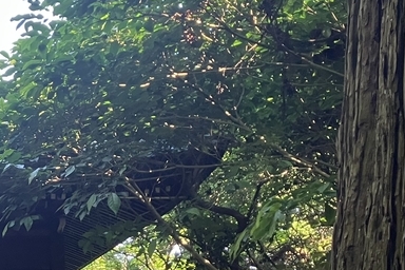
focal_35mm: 91
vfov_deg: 14.6
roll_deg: +0.6
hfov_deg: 19.9
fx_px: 1024
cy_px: 302
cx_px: -169
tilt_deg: +10.7
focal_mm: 3.99
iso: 80
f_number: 1.8
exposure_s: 1/86
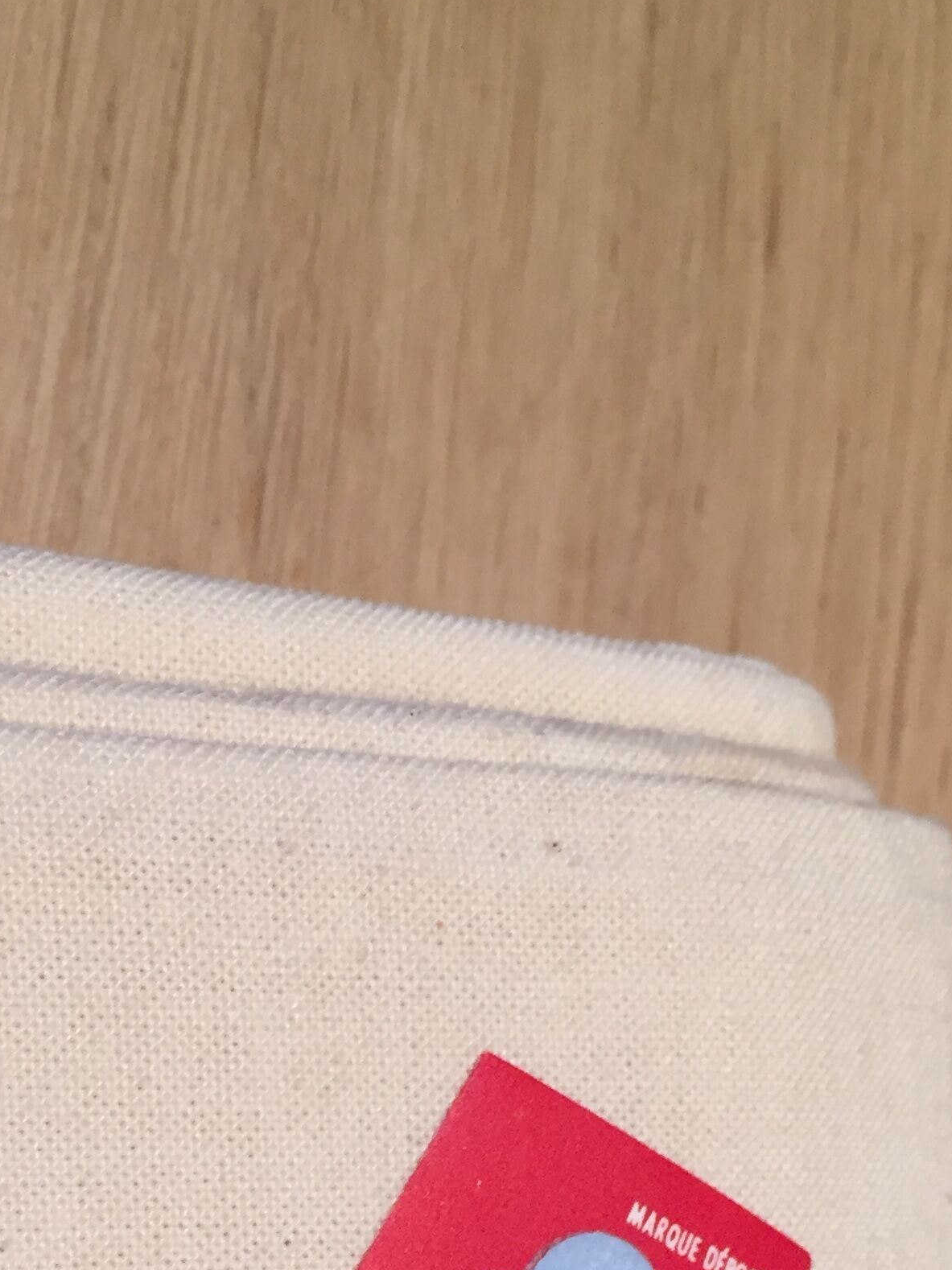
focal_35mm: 60
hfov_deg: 24.3
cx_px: 307
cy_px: 1109
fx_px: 2201
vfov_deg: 30.9
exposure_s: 1/33
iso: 100
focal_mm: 4.15
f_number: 2.2
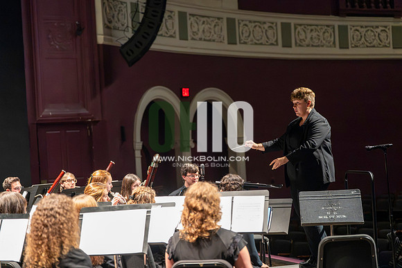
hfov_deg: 23.9
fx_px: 949
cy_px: 134
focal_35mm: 85
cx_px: 201
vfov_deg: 16.1
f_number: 2.8
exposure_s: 1/640
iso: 12800
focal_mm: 85
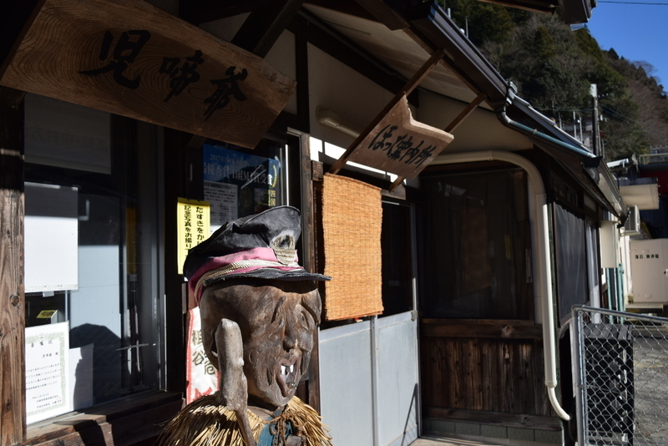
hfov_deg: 55.1
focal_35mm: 34
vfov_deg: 38.4
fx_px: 640
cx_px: 334
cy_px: 223
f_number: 5.6
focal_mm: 23
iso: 100
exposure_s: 1/1000
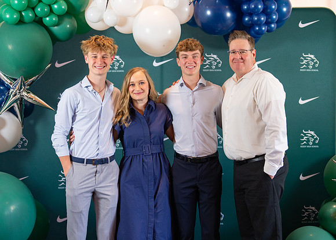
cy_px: 120
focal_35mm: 54
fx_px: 514
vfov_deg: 26.3
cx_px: 168
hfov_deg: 36.2
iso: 500
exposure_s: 1/400
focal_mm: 50
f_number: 1.2
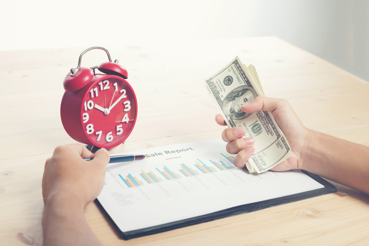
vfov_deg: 27.0
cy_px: 123
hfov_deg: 39.6
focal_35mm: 50
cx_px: 184
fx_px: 513
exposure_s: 1/160
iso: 100
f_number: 5.6
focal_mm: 50
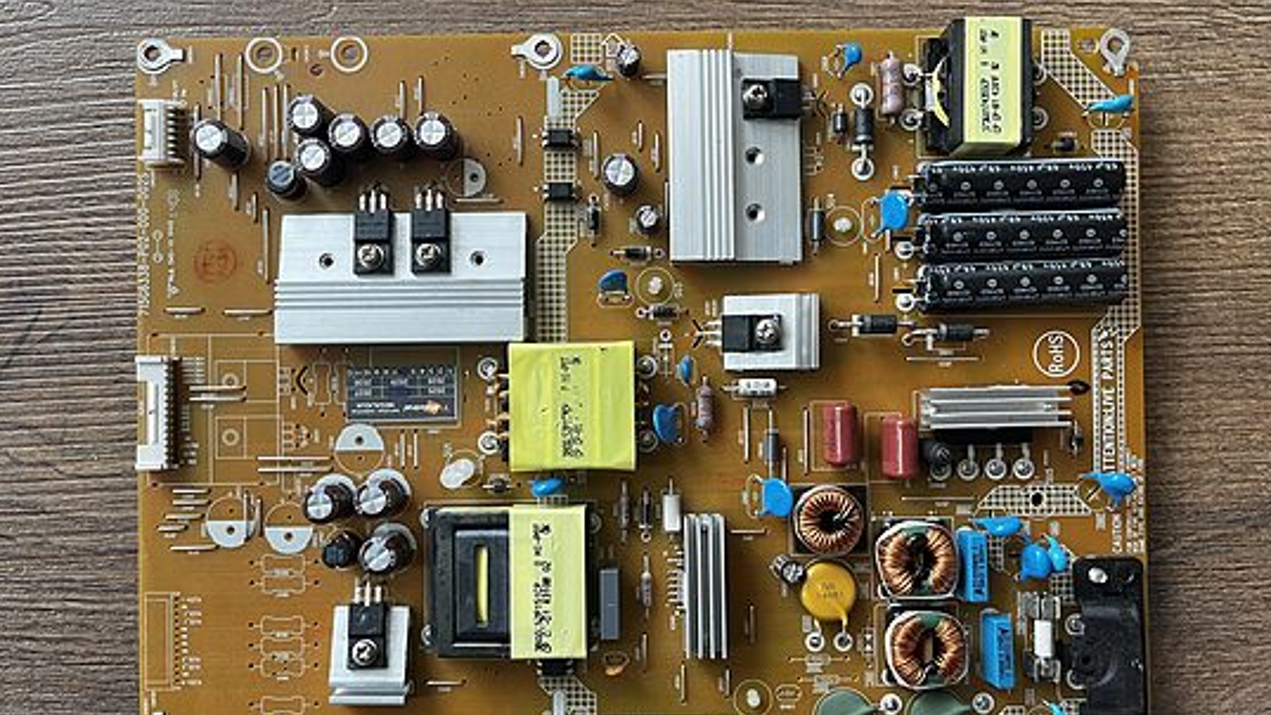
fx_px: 977
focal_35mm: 29
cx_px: 634
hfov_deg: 66.1
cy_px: 398
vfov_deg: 40.1
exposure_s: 1/94
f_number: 1.6
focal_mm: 5.1
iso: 125
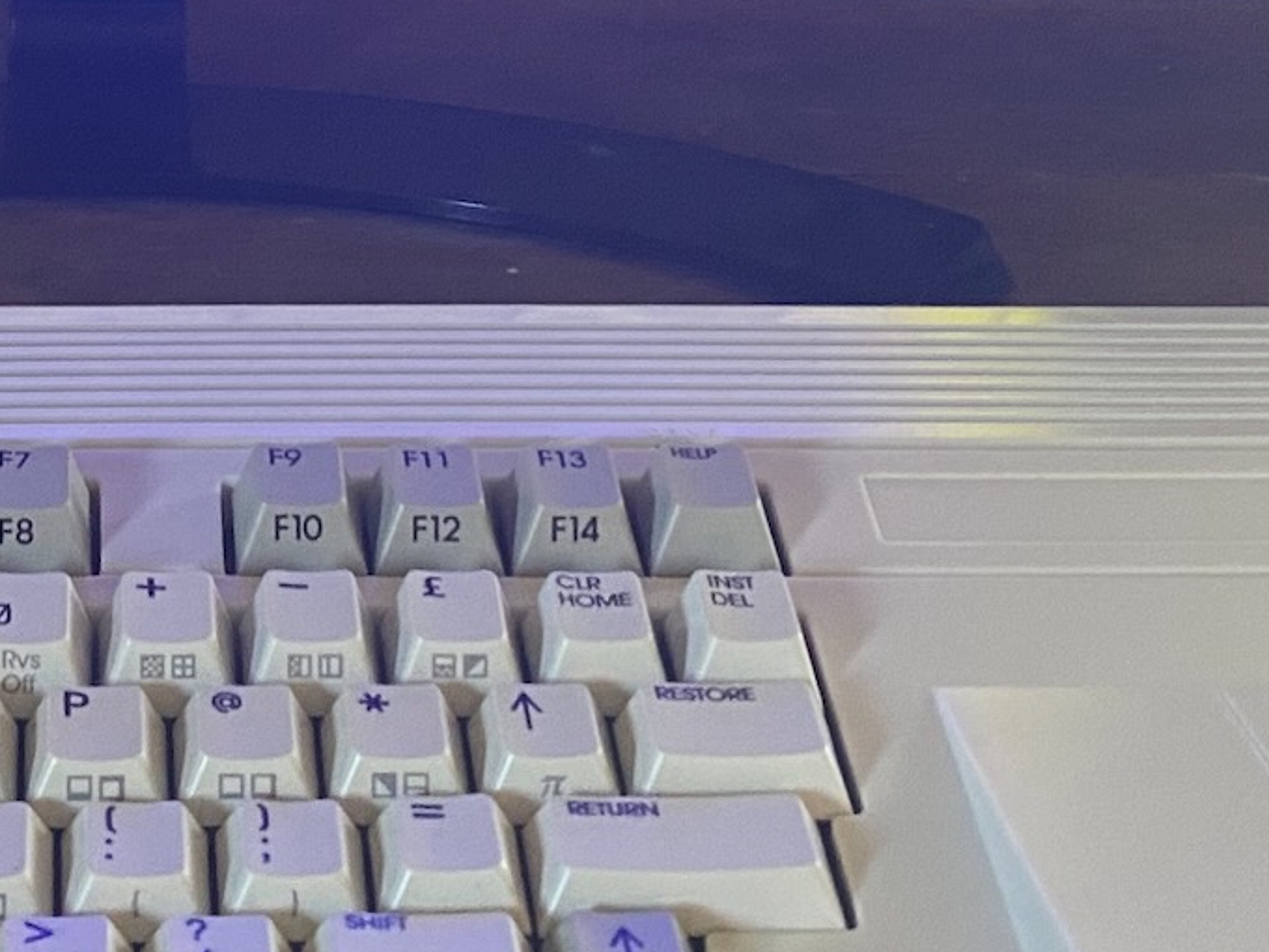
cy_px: -158
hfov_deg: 21.8
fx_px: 3226
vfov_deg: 16.2
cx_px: 138
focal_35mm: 88
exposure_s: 1/60
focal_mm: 4.25
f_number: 1.8
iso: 200
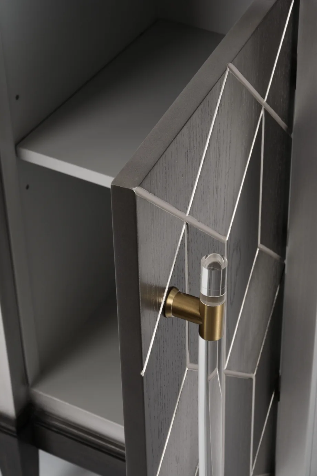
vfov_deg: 20.6
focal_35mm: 99
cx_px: 158
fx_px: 1308
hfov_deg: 13.8
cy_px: 238
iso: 100
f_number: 16
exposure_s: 1/30
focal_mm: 66
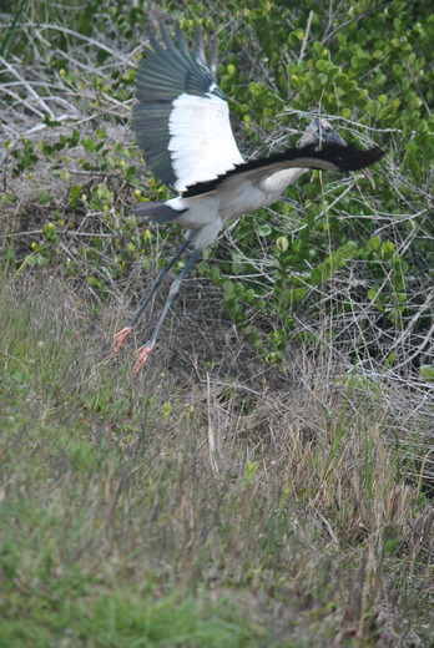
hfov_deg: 6.6
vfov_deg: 9.8
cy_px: 324
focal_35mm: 210
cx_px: 217
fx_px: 3787
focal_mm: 140
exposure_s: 1/640
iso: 200
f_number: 4.8
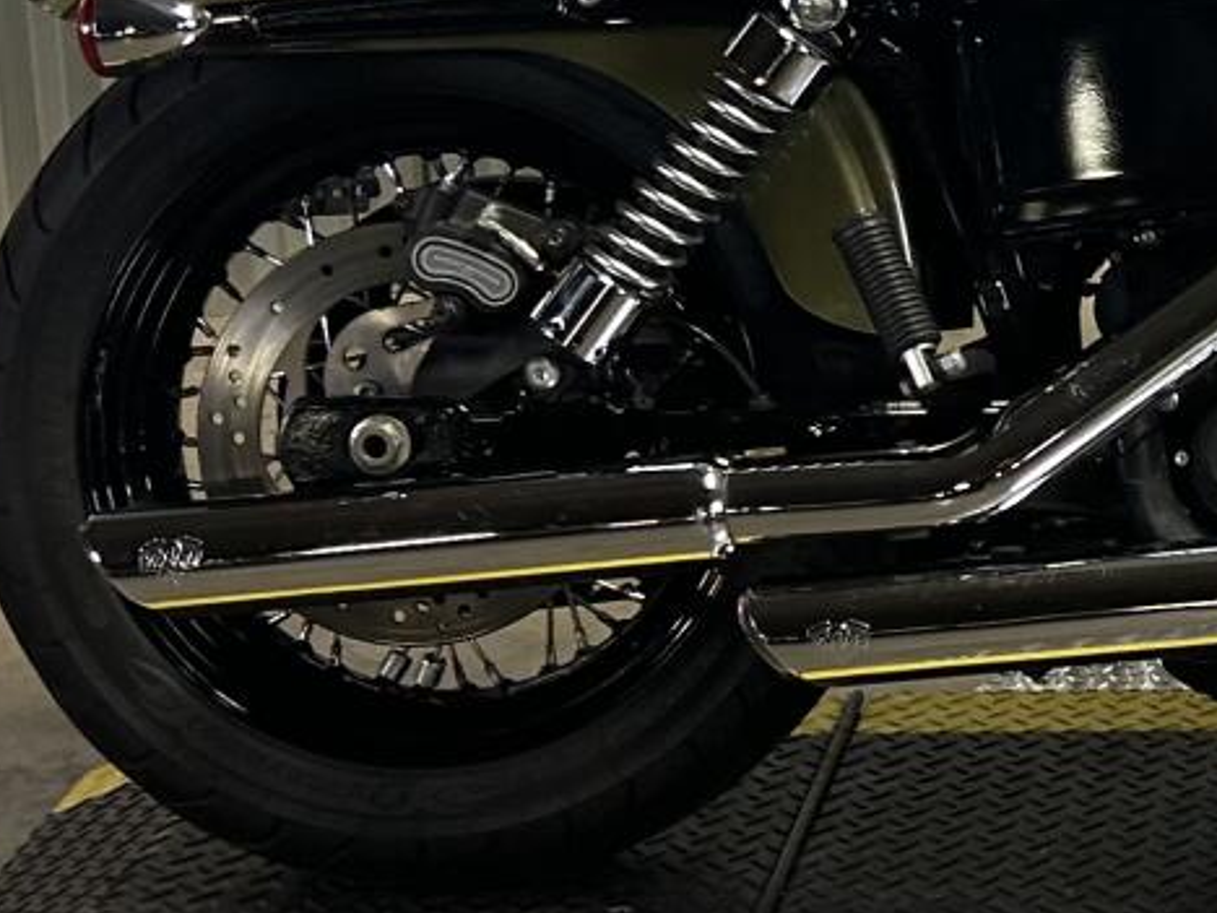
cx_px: 1643
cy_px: 140
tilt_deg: -15.4
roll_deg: +0.6
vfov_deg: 13.3
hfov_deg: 16.6
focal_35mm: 111
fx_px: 3902
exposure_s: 1/60
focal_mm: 5.7
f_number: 1.5
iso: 100
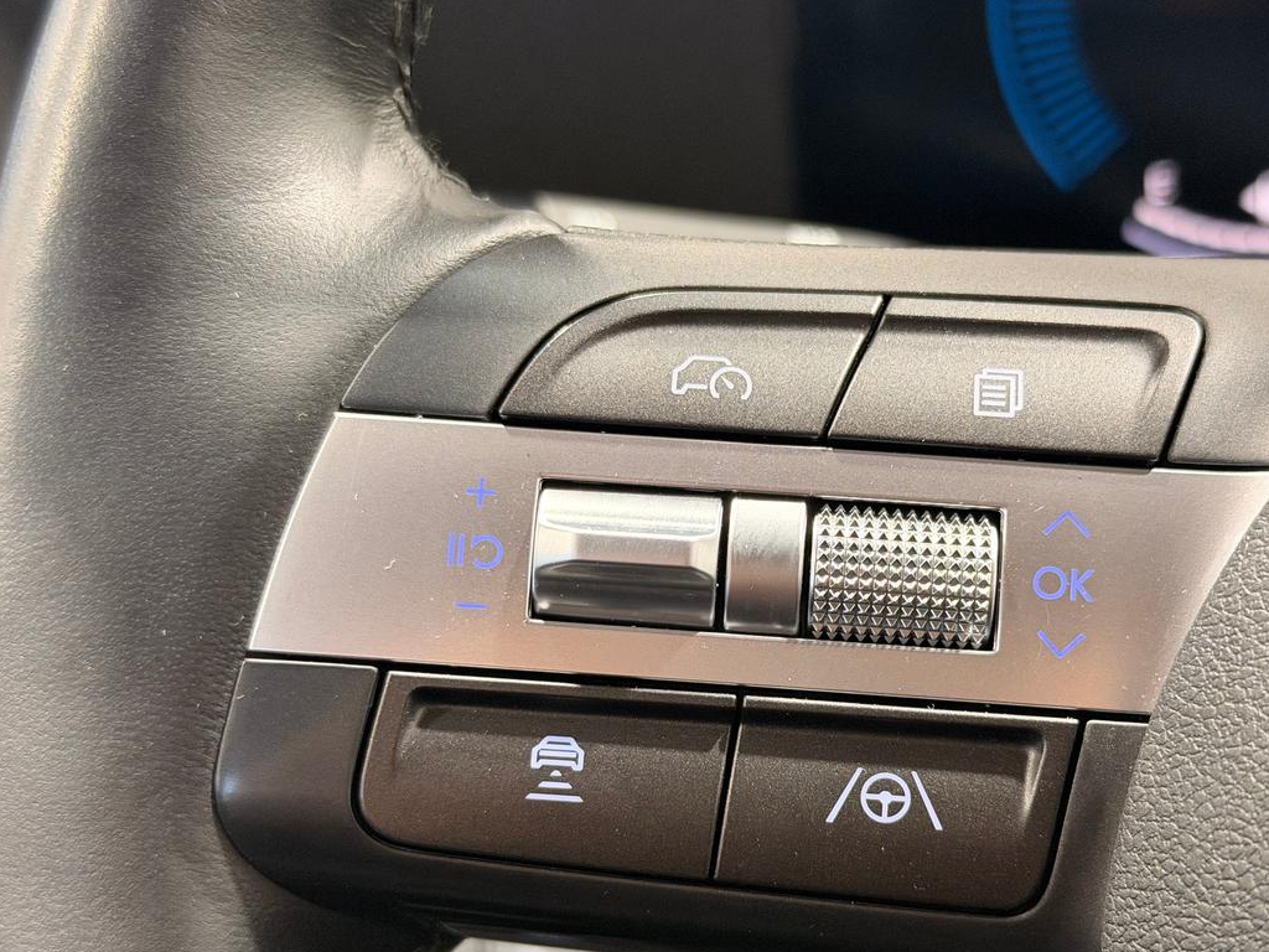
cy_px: 562
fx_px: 2200
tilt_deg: -22.4
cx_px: 719
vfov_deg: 24.4
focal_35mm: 60
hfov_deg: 32.1
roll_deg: +6.8
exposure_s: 1/60
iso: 250
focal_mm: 6.76
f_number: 1.78
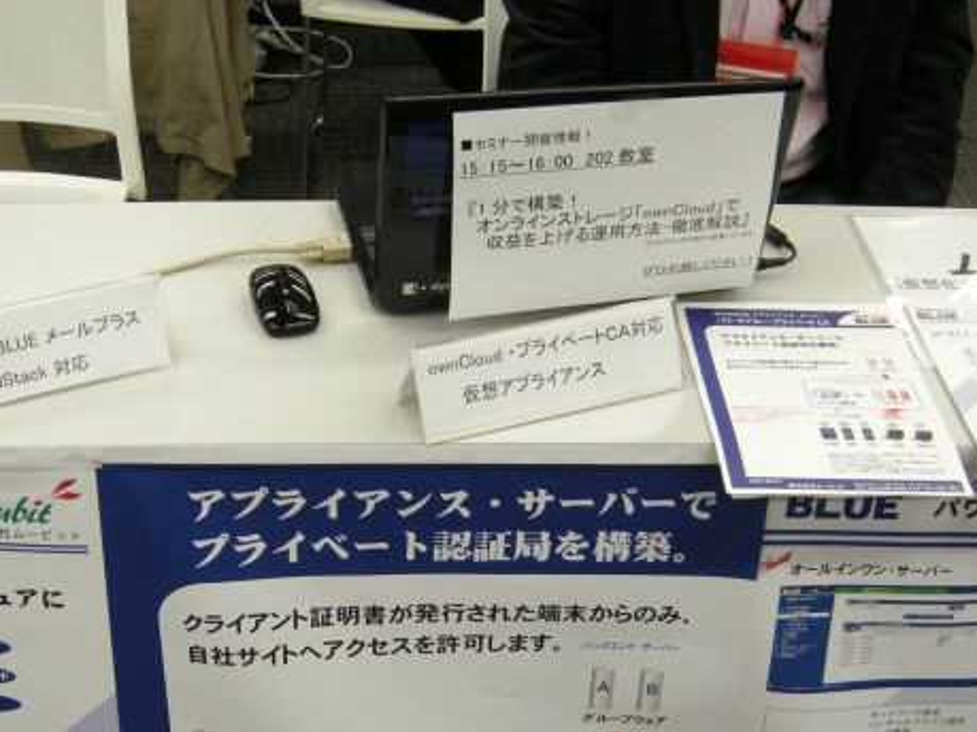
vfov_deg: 23.7
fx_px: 1721
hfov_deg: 31.7
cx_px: 426
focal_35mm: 61
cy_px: 587
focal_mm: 7.5
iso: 225
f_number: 2.7
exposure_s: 1/62.6
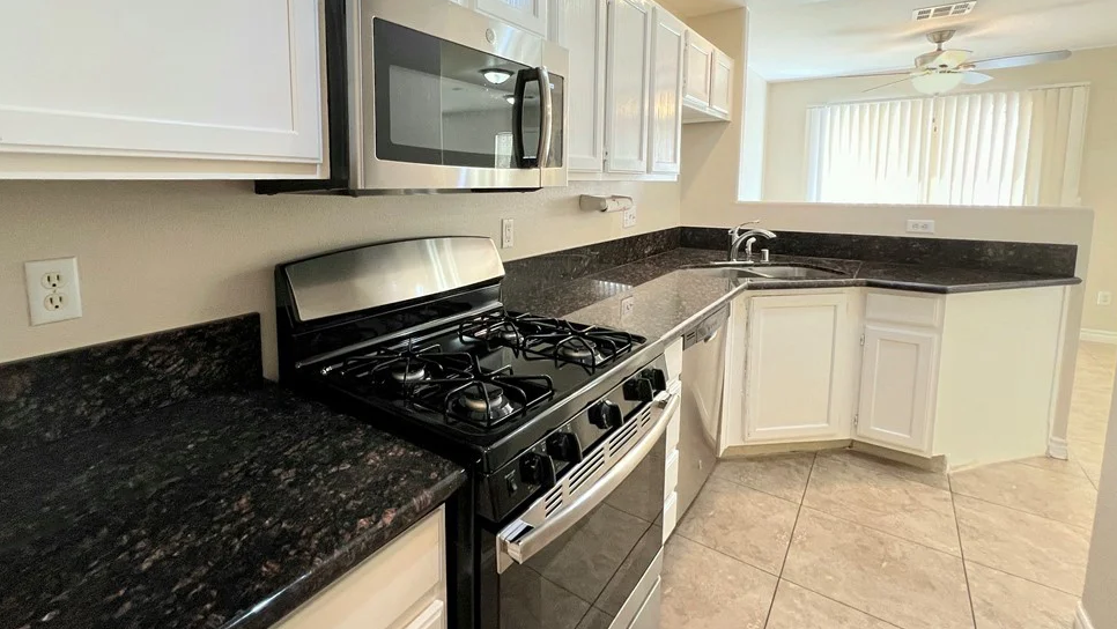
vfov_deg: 70.2
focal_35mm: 15
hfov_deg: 102.9
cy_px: 268
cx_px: 535
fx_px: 444
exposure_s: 1/60.2
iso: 400
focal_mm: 1.57
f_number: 1.8
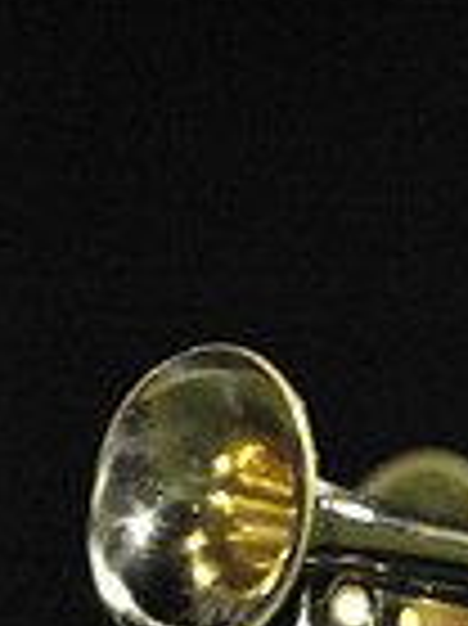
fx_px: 43384
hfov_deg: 0.6
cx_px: 1148
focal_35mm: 2403
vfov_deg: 0.8
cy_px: 653
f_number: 6.3
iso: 6400
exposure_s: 1/160
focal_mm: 600
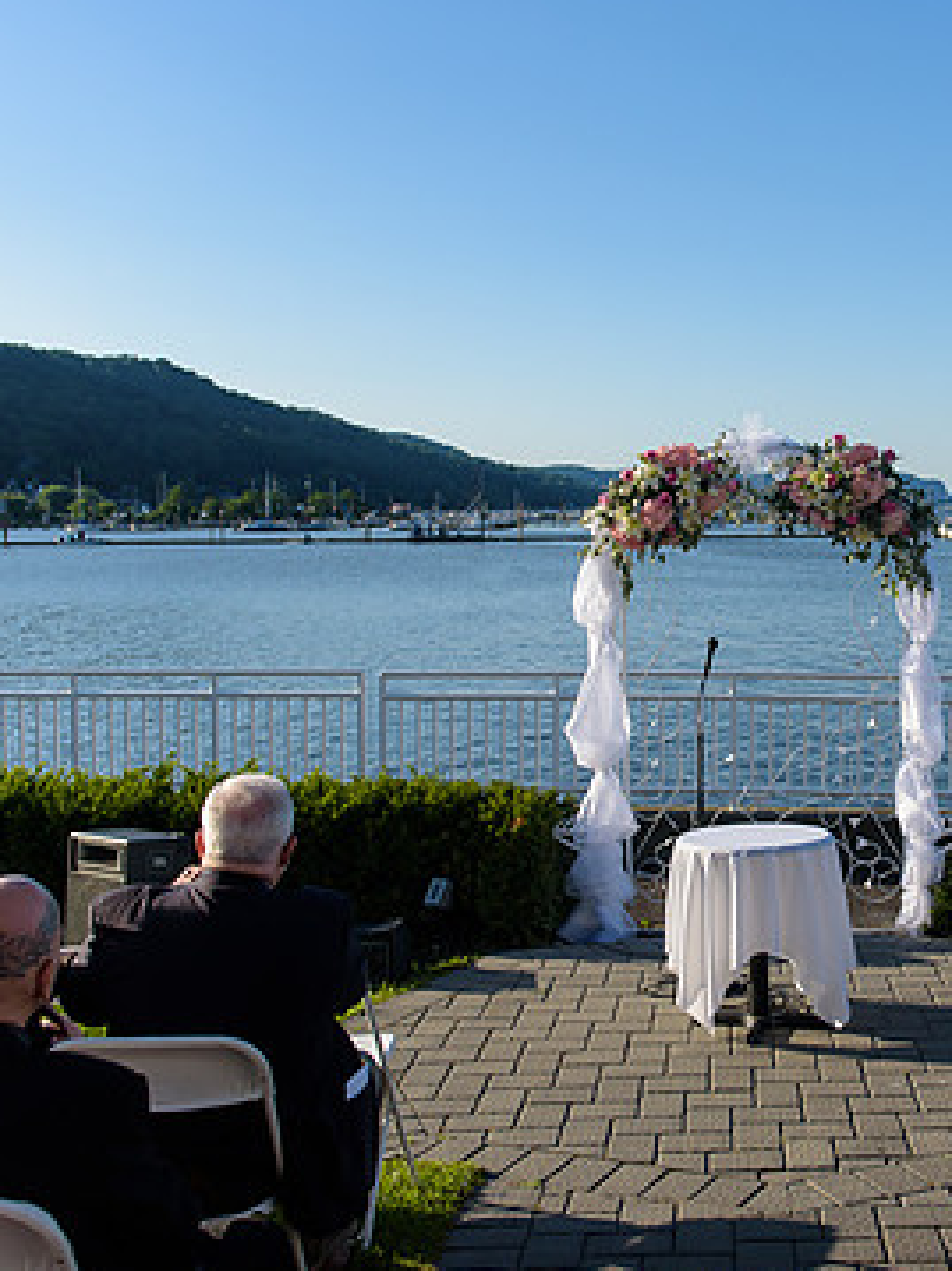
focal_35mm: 42
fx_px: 1541
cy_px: 621
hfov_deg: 33.1
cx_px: 793
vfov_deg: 44.8
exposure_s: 1/3200
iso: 200
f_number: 3.2
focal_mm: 27
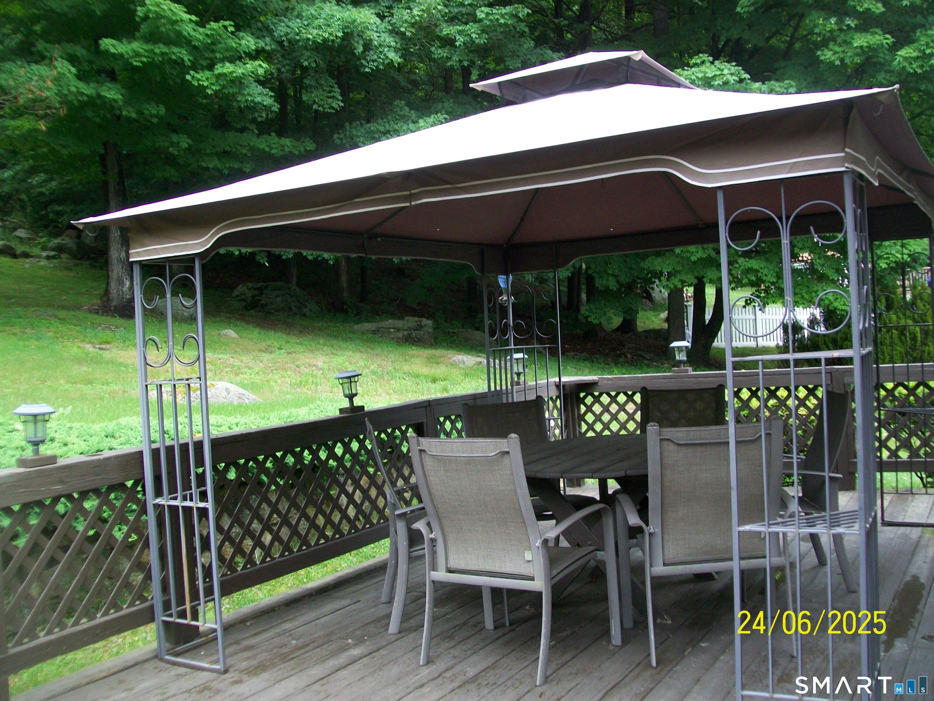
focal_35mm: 36
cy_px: 350
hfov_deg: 51.4
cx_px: 467
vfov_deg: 39.7
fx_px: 971
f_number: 2.7
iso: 64
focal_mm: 6
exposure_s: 1/80
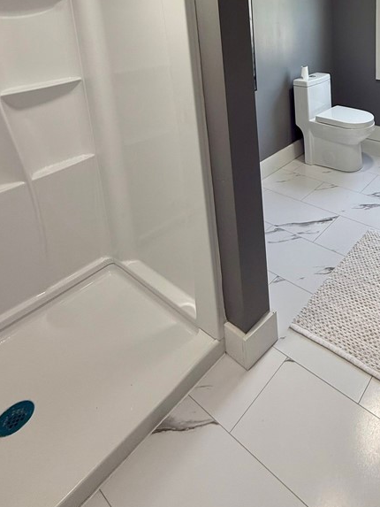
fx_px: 366
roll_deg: +2.0
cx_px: 308
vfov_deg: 61.8
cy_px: 81
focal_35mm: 25
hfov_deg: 51.3
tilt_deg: -11.5
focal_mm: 2.22
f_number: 2.2
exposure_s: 1/120
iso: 100
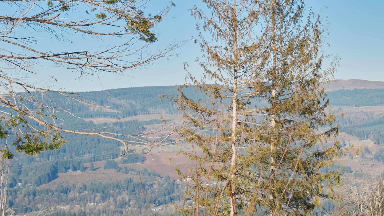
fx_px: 835
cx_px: 280
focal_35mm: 82
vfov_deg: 14.7
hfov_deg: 25.6
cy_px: 151
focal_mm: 27.5
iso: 125
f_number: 6.4
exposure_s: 1/400
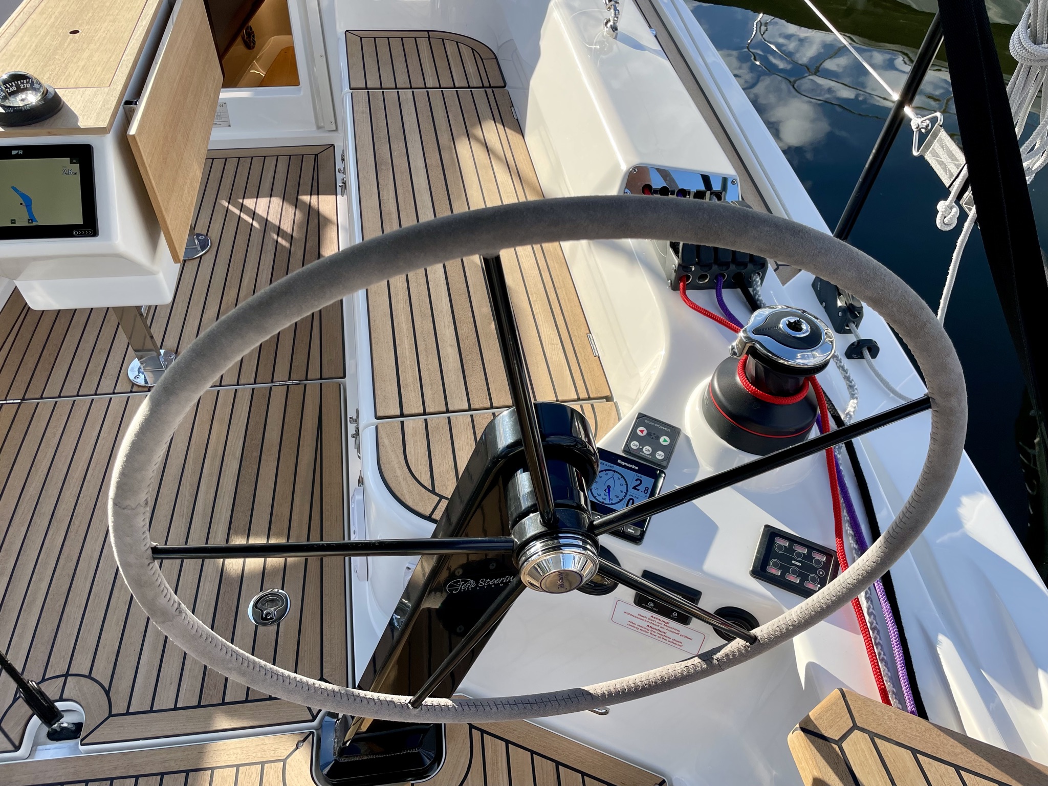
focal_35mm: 26
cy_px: 393
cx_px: 524
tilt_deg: -45.4
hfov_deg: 67.3
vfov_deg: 53.1
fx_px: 787
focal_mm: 4.2
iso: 32
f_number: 1.6
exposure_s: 1/1490
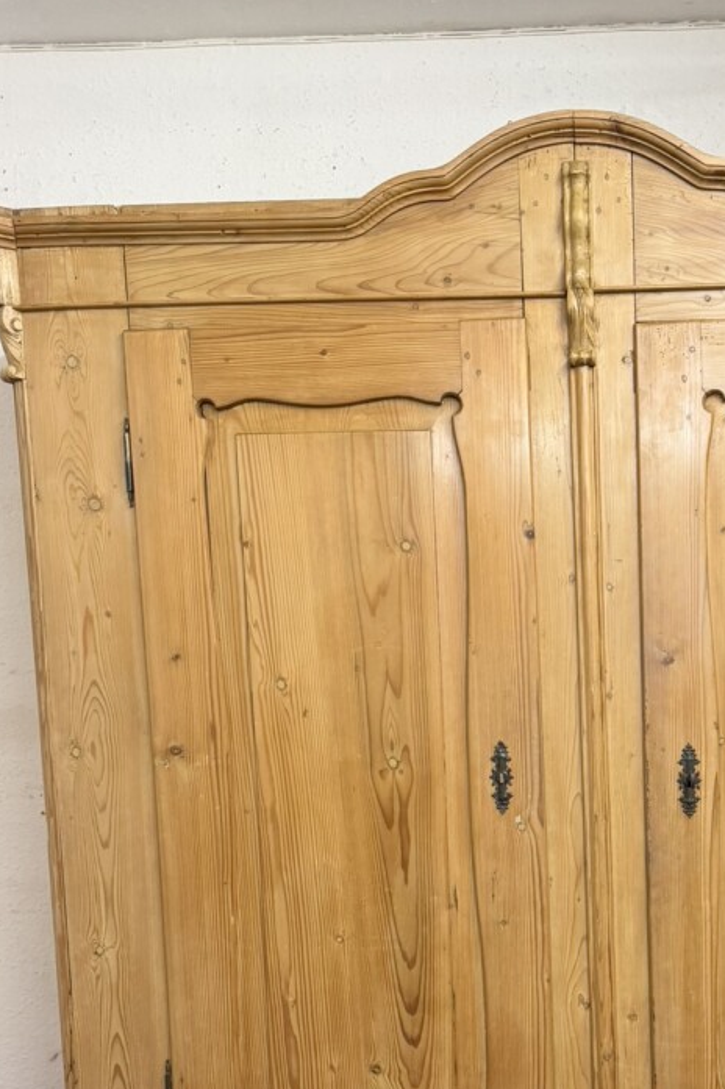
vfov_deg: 43.9
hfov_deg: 30.3
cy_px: 822
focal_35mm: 43
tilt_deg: -6.0
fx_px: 1300
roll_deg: +0.9
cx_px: 597
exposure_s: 1/100
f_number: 1.78
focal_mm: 6.76
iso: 200
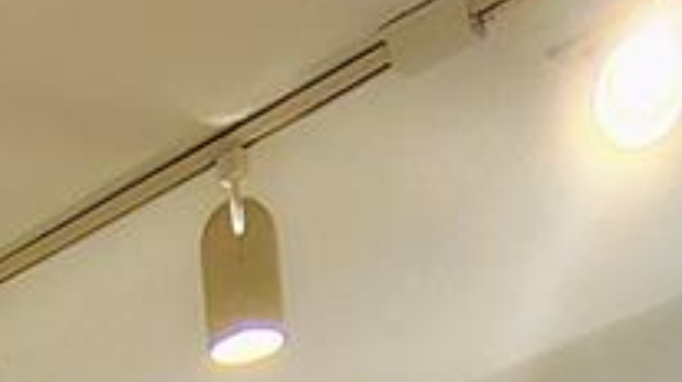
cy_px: 1821
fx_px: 1825
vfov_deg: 6.7
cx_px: 43
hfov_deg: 20.6
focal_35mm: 101
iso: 356
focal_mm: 2.13
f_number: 2.2
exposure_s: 1/30
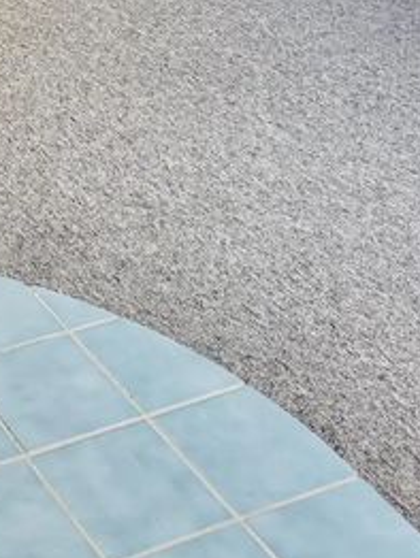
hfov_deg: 17.2
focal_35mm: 78
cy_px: -125
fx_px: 1260
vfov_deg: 22.8
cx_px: -203
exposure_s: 1/129
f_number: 1.78
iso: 125
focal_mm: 6.76
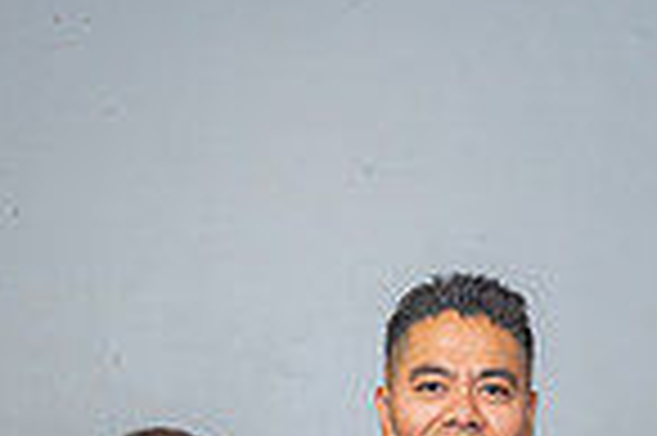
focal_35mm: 118
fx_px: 2151
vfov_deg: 10.3
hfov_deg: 17.3
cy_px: 989
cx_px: 423
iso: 640
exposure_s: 1/125
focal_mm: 25.5
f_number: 4
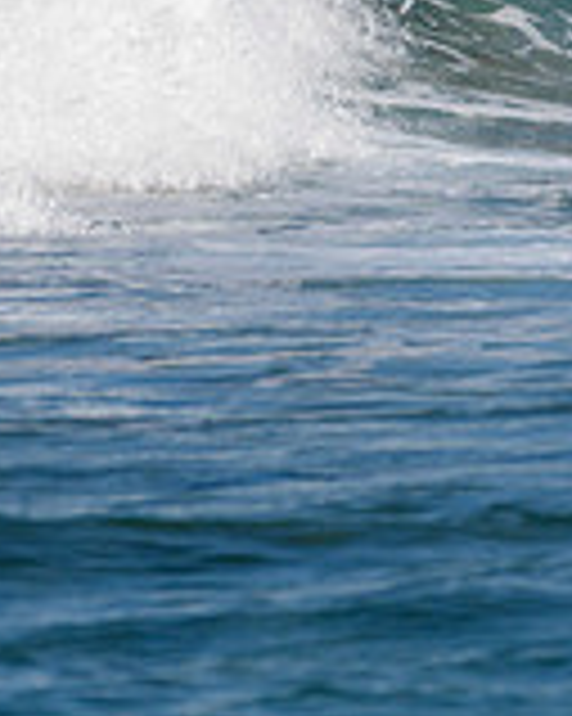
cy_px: 25
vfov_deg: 0.9
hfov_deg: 0.7
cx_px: 744
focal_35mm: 2106
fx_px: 44608
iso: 125
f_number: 5.6
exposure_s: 1/2000
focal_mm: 500
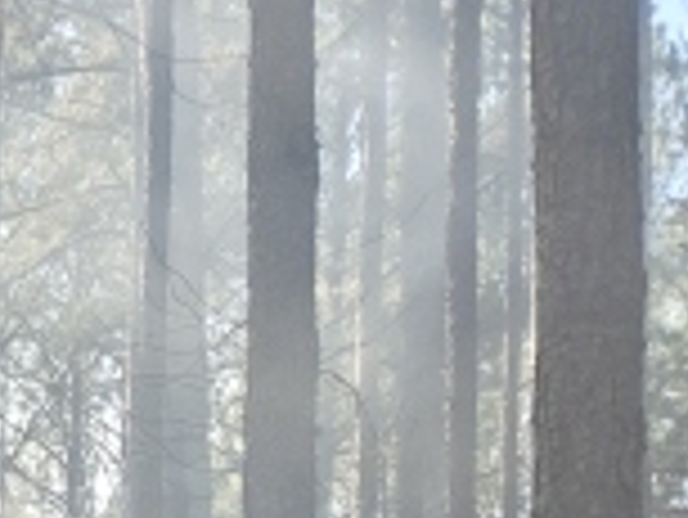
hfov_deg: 7.9
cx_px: -1826
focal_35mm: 188
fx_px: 3739
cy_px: 1446
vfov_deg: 7.2
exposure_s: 1/1017
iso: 50
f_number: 1.8
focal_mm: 5.59
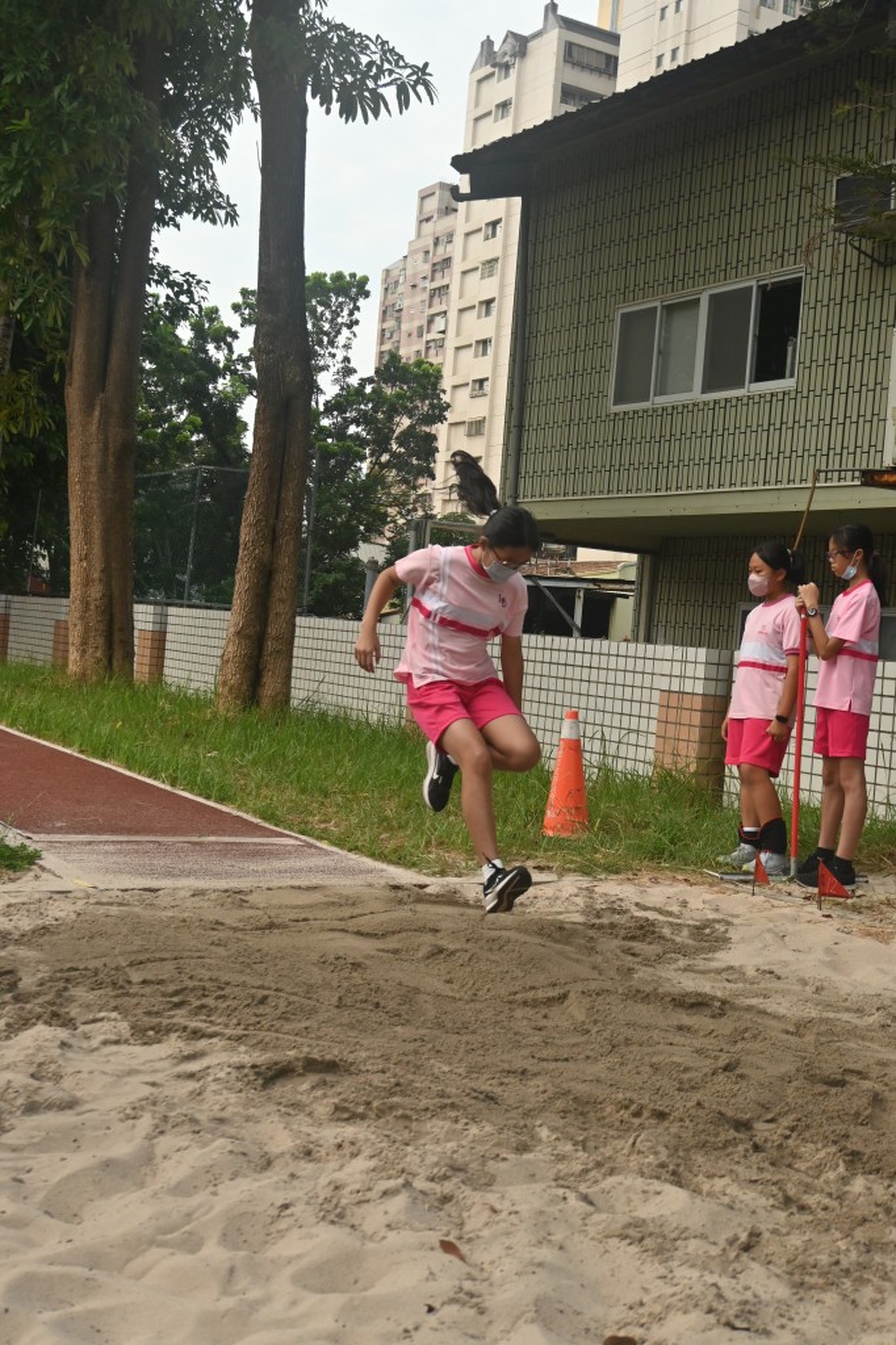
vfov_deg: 47.2
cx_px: 448
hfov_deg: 32.4
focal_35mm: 41
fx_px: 1541
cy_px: 672
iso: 640
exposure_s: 1/2500
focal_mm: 27.5
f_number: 5
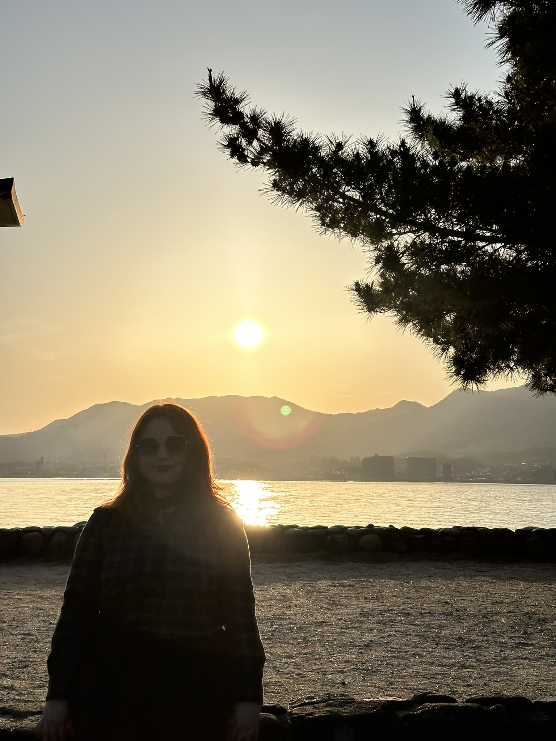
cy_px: 370
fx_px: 1028
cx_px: 278
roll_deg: -1.3
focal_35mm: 48
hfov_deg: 30.3
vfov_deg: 39.7
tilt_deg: +5.8
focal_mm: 6.86
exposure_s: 1/13699
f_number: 1.78
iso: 64
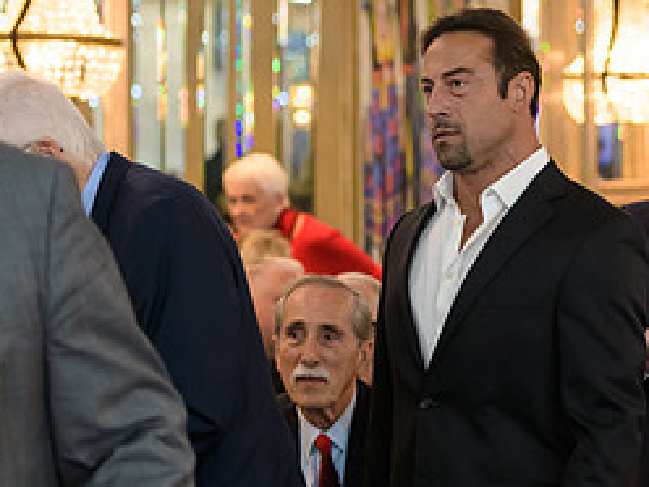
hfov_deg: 11.0
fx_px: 3375
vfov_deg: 8.2
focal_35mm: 180
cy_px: 226
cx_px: 492
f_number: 3.2
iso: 1000
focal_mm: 80
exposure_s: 1/125
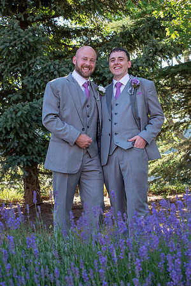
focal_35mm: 69
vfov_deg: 29.2
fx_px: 549
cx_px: 96
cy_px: 143
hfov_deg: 19.7
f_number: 6.3
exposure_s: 1/160
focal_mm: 46
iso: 400
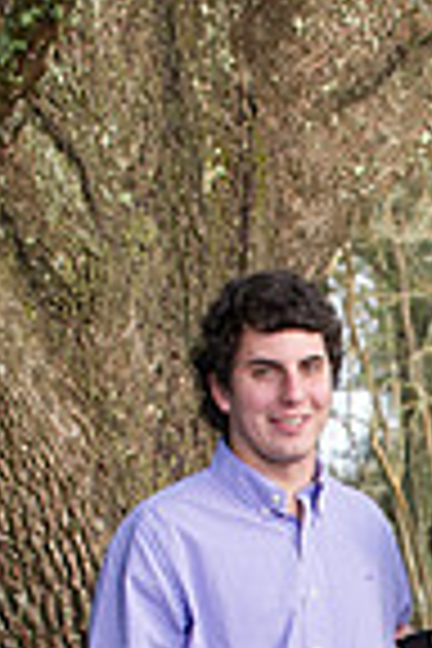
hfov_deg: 5.1
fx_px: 4842
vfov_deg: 7.6
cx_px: 583
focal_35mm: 269
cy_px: 801
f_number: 5.6
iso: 800
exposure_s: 1/160
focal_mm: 86
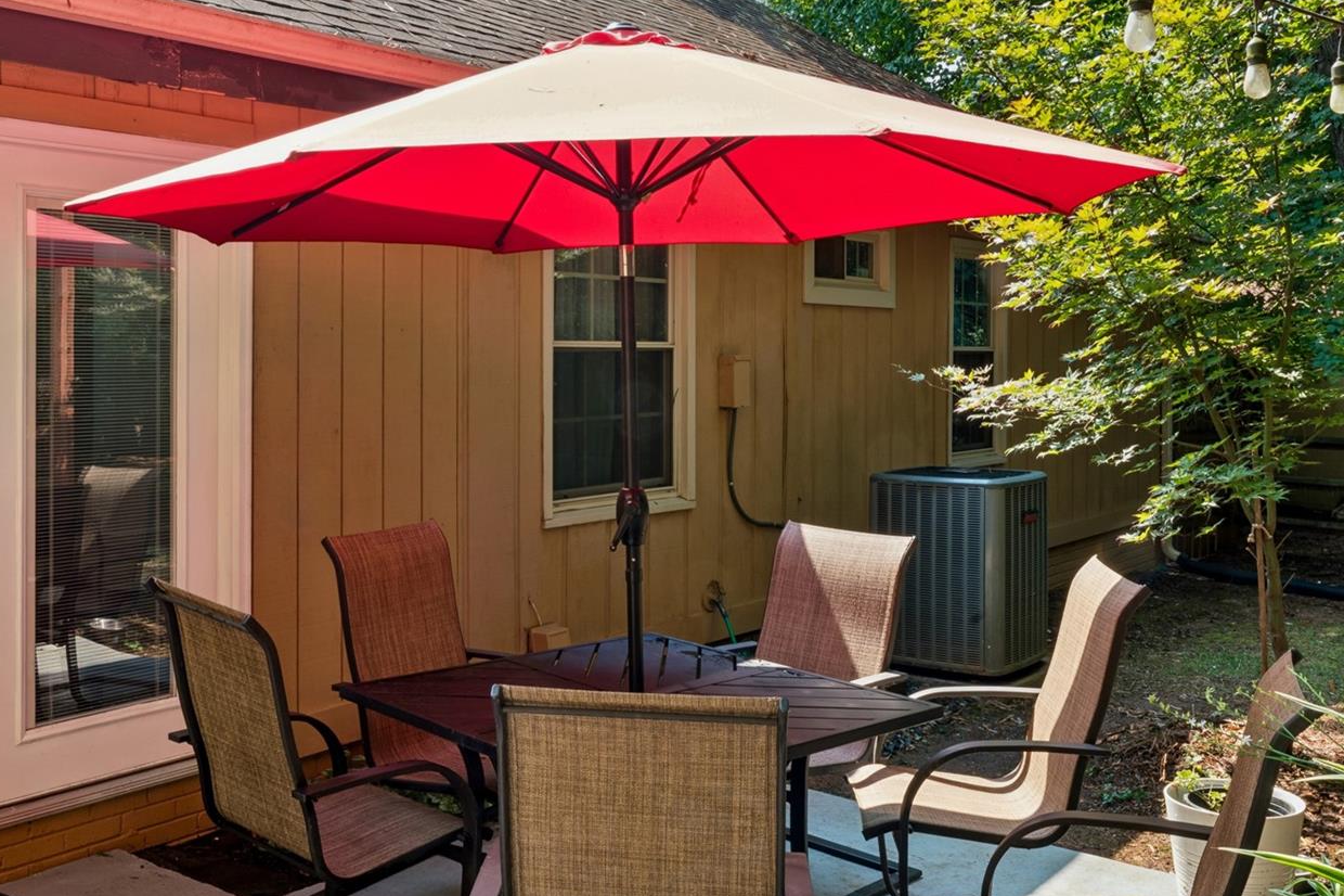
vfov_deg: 34.8
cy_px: 374
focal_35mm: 38
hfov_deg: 50.5
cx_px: 633
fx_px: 1424
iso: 100
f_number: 22
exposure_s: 1/3.33
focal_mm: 23.1
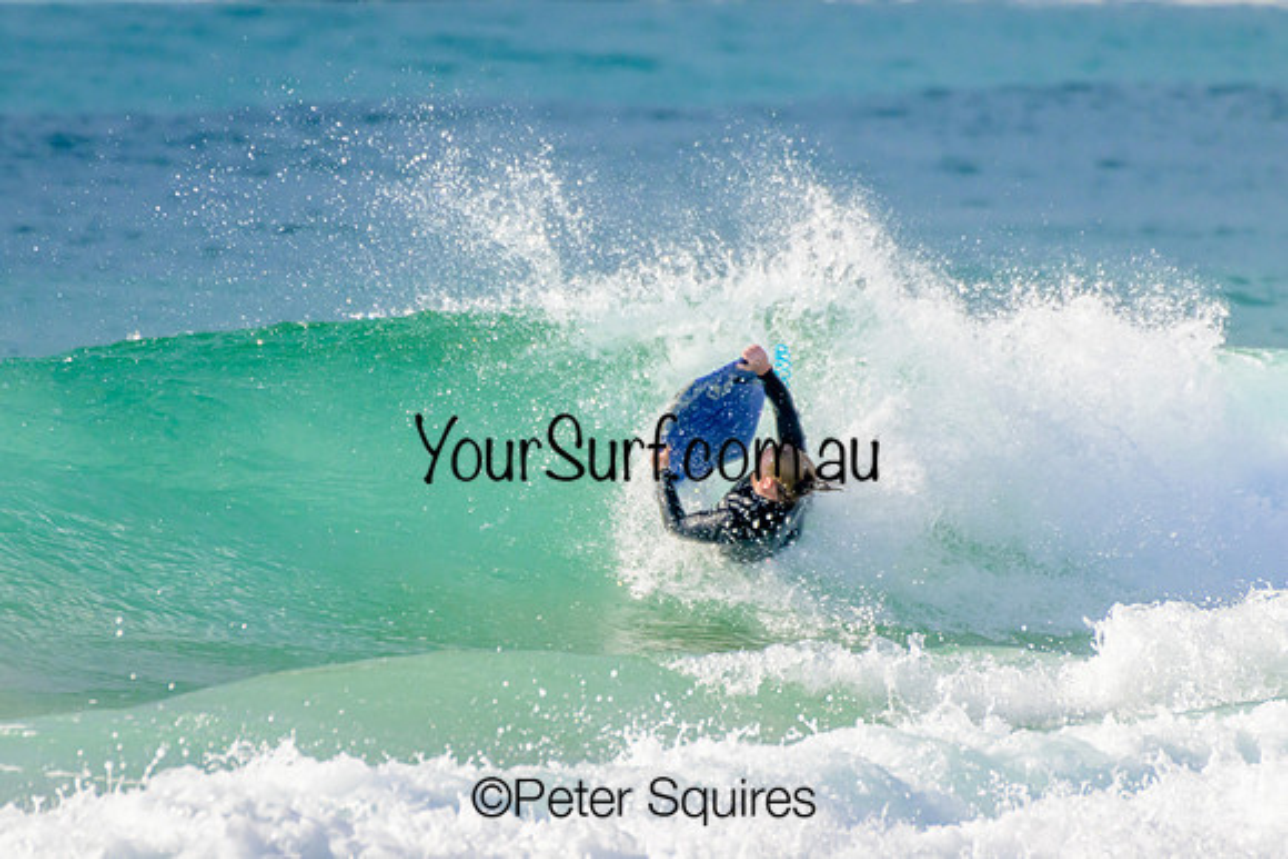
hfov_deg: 2.1
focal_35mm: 1000
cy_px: 430
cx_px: 644
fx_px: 35784
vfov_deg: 1.4
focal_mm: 1000
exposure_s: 1/2000
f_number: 11
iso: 1400
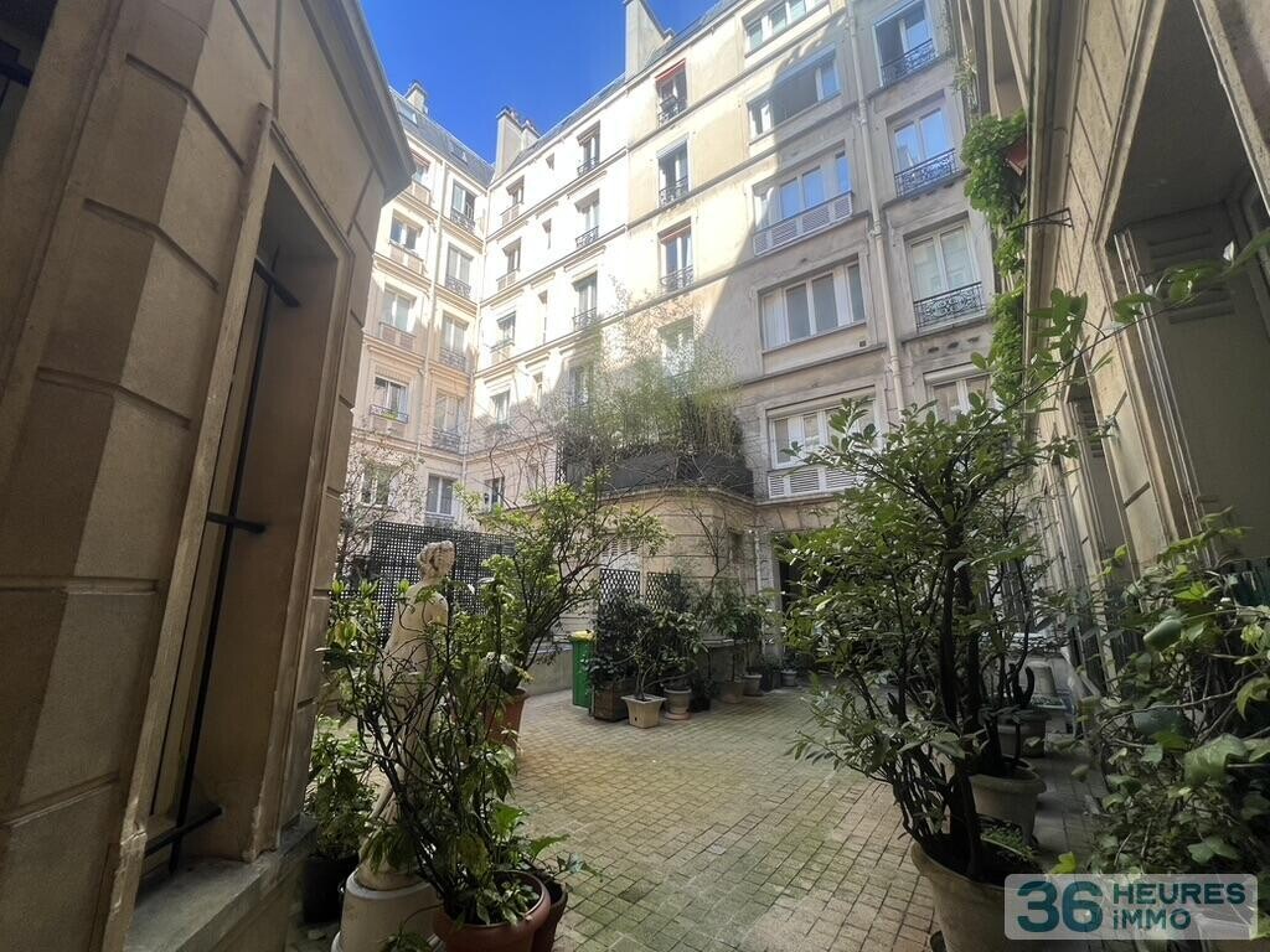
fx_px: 477
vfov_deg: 89.9
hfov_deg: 106.2
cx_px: 635
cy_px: 476
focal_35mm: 13
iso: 32
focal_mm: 1.57
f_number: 1.8
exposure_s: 1/290
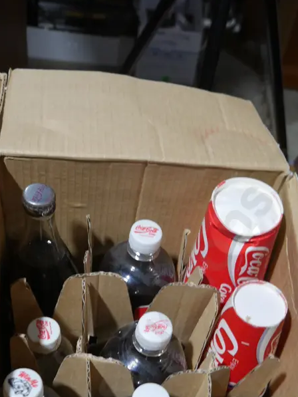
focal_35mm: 48
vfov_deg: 37.8
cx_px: 156
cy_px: 334
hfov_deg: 30.3
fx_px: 551
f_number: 3.5
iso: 250
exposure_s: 1/60
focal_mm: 14
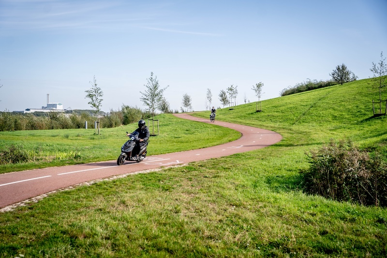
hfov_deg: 50.4
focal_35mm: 38
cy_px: 129
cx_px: 194
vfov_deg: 34.8
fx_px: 412
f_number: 3.5
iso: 200
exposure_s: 1/2500
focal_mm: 38.3
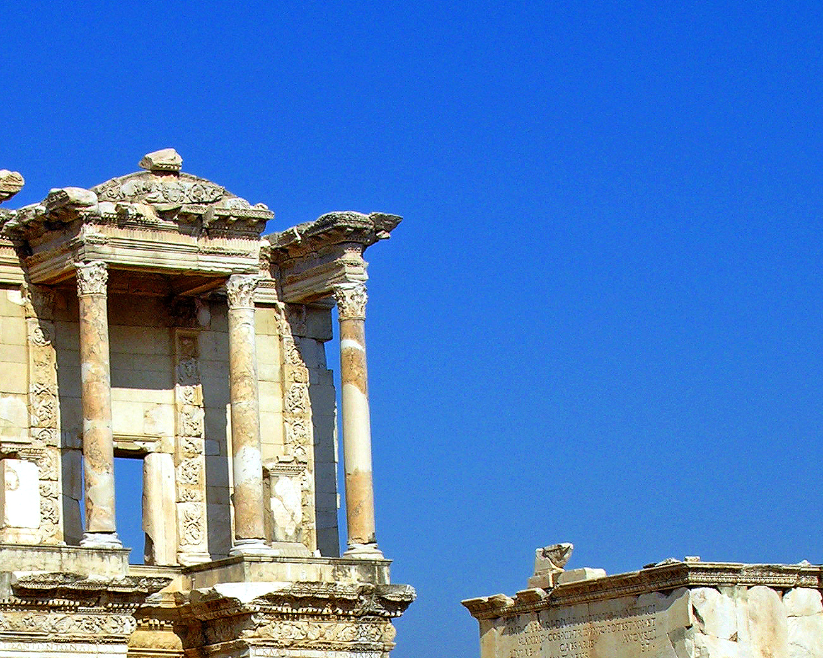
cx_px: 212
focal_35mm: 122
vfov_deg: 12.4
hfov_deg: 15.7
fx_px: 2972
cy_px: 727
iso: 50
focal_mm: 12.7
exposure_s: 1/262
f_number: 7
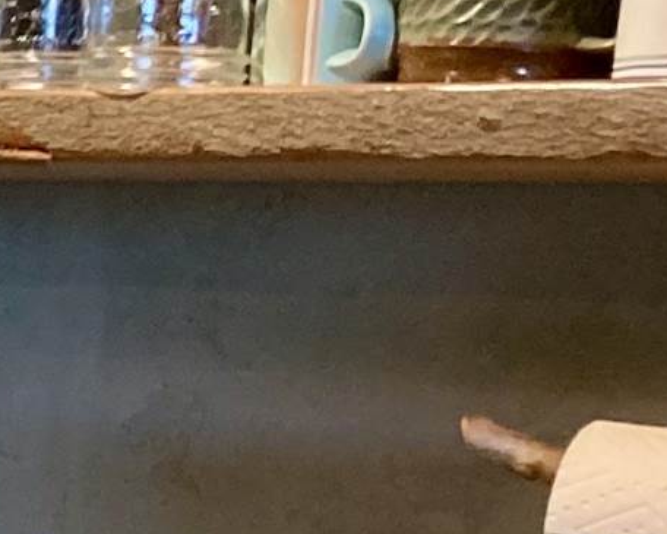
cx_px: -1444
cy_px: 525
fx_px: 3633
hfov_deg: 8.5
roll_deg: -0.9
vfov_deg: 8.4
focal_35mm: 184
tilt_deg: -5.2
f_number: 1.8
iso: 125
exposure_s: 1/60
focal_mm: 3.99
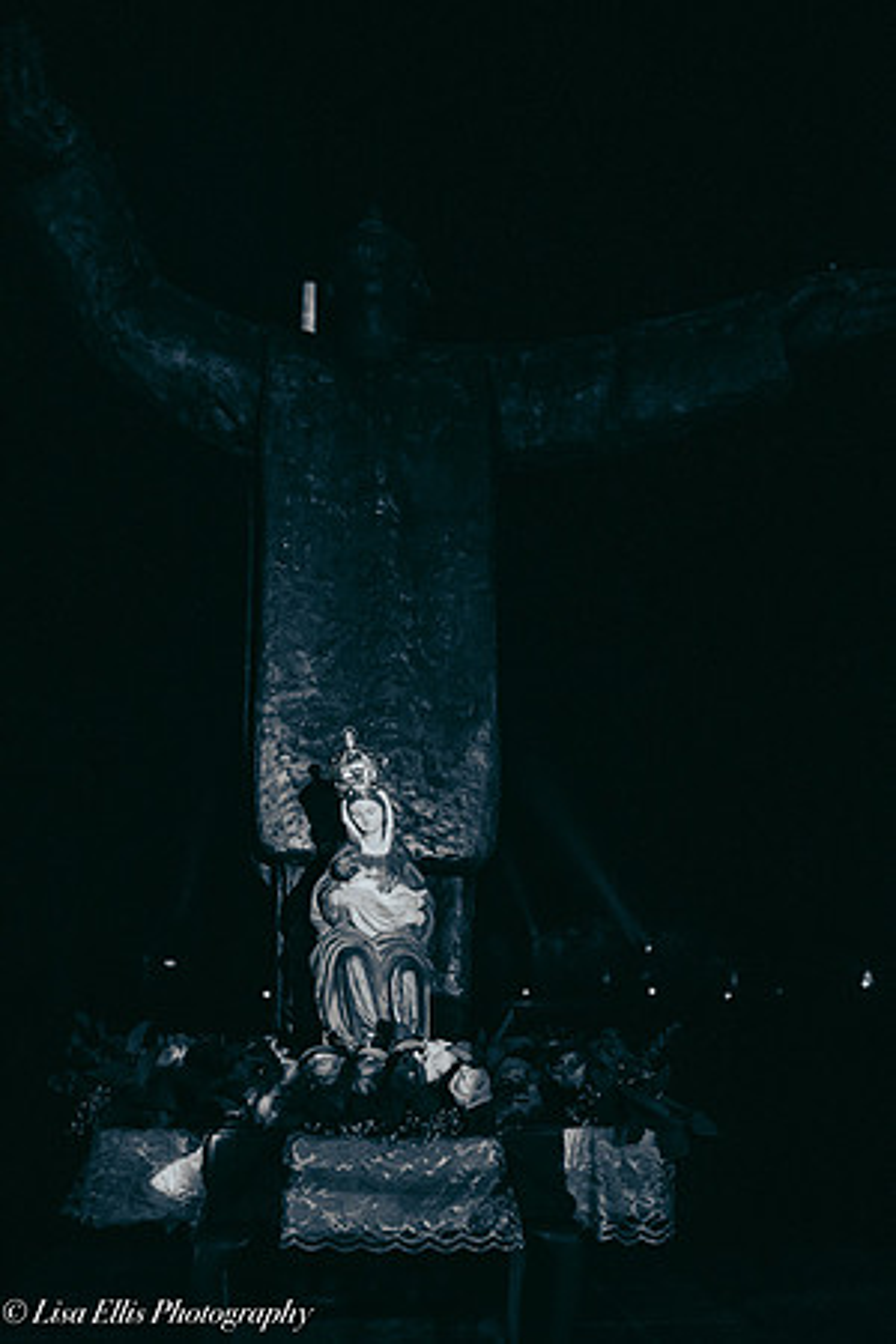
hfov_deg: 31.9
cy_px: 672
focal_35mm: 42
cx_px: 448
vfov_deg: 46.4
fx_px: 1568
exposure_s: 1/125
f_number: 2.8
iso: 3200
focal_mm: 35
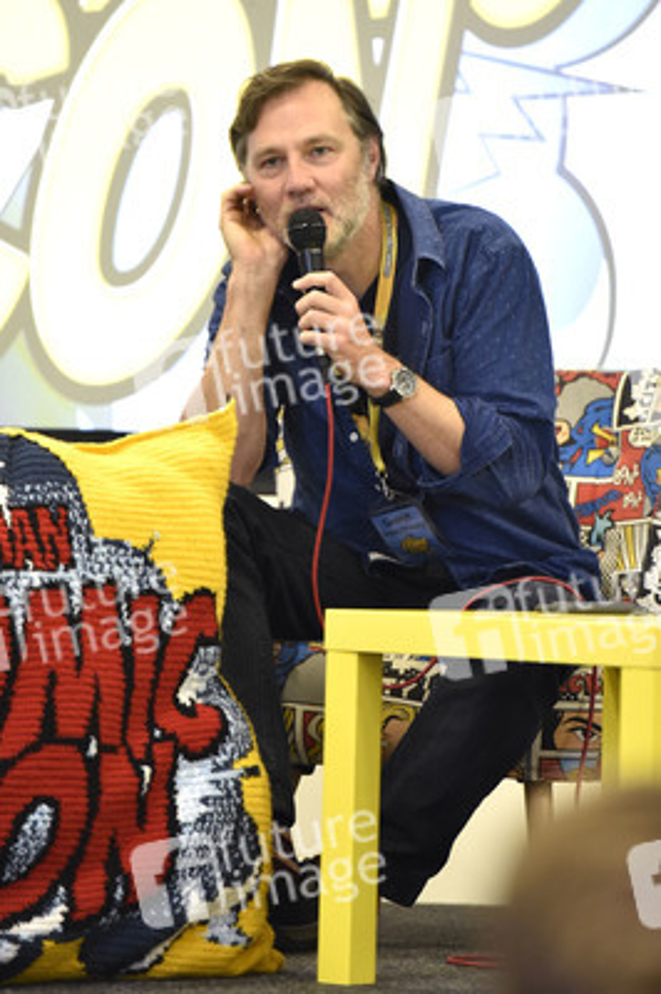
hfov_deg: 6.9
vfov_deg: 10.3
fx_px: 5517
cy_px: 497
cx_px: 330
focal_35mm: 200
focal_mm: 200
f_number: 3.5
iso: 4500
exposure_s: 1/125
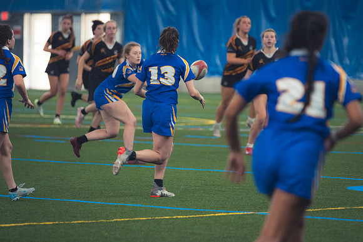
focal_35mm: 300
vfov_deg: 4.6
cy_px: 121
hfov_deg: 6.9
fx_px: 3023
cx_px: 182
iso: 2800
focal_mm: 200
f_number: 2.8
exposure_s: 1/320
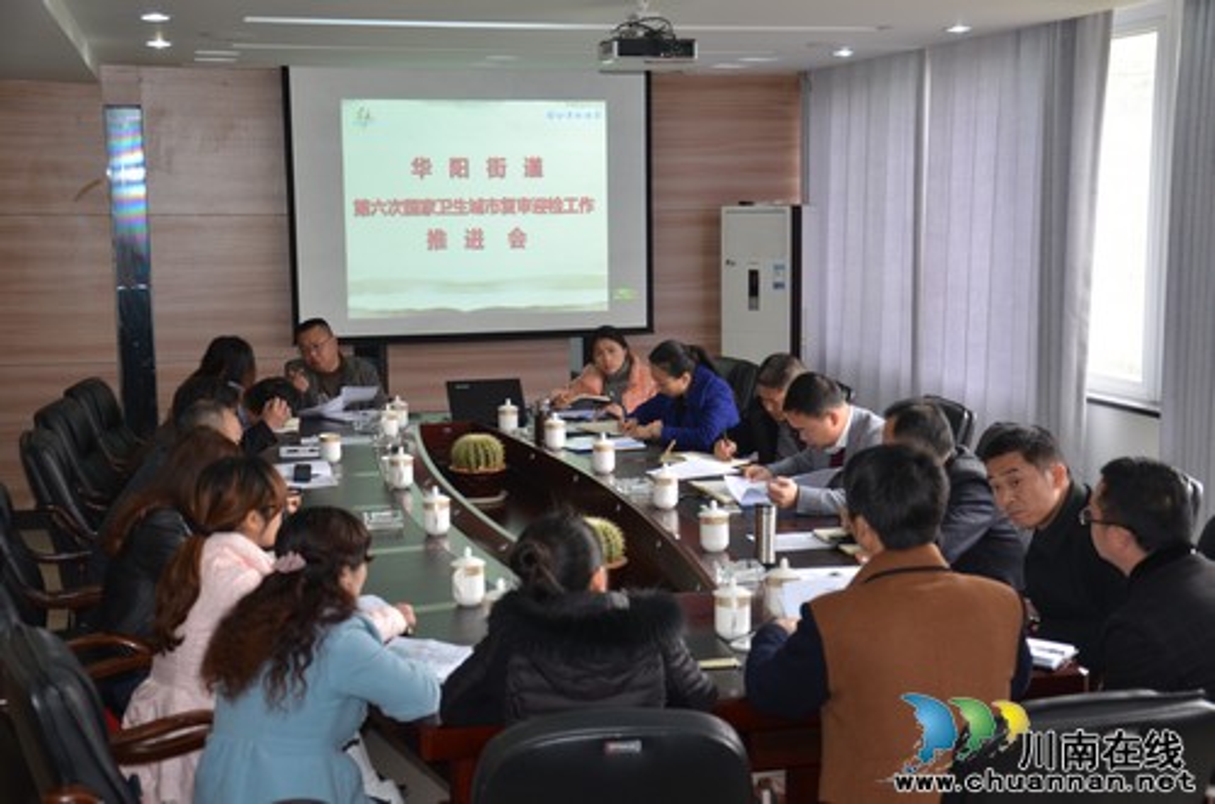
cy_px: 402
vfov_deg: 26.4
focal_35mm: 51
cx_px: 608
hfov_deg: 39.0
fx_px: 1717
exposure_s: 1/60
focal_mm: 34
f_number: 4.2
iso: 500
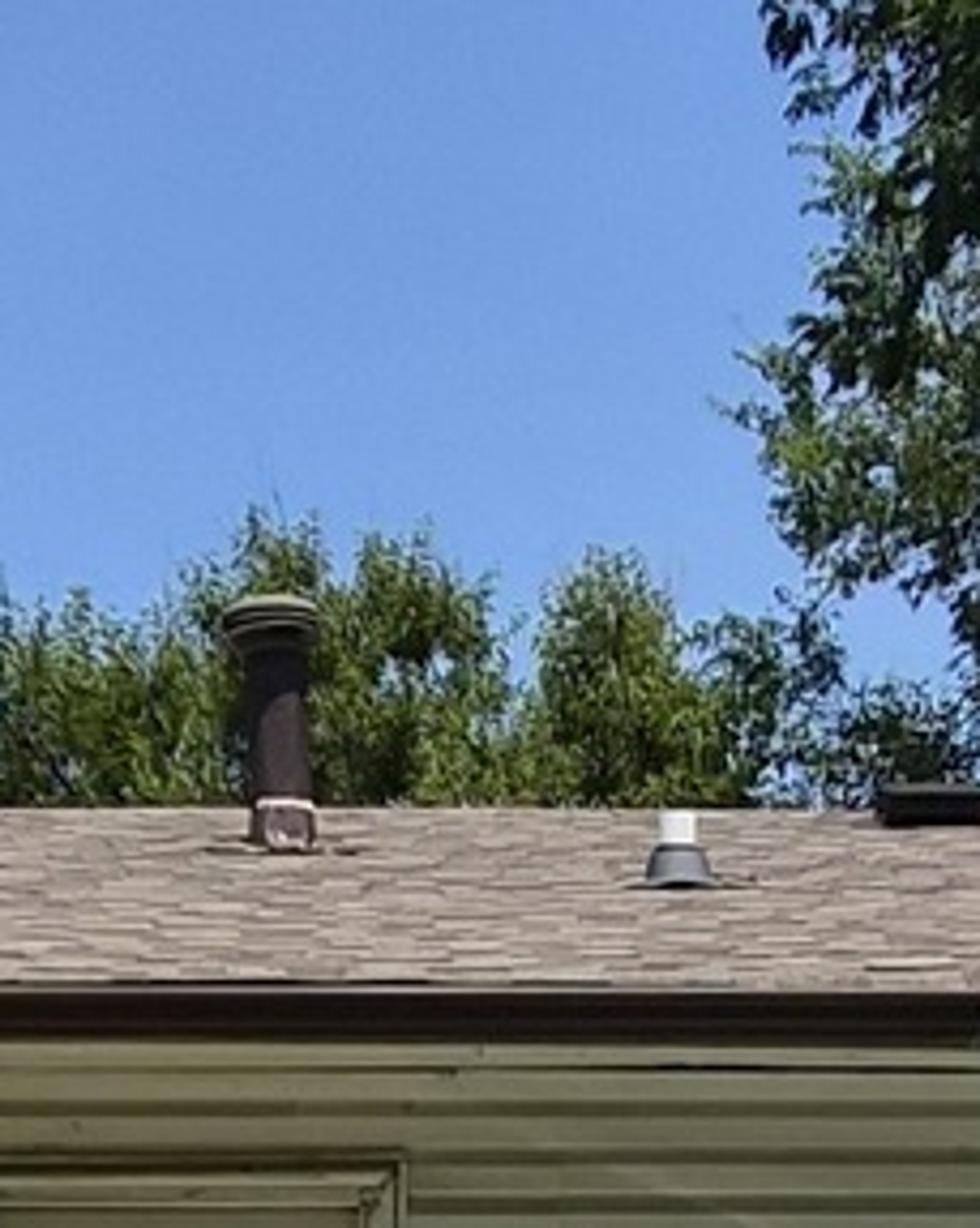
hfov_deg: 15.0
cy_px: 1703
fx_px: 3704
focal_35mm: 102
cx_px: 240
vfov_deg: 17.4
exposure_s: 1/1712
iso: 25
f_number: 2.2
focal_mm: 1.7
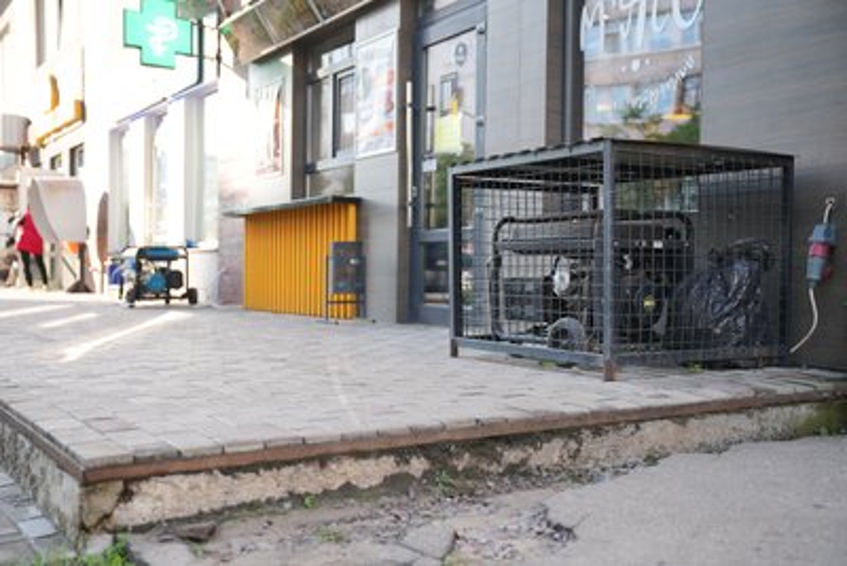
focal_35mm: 39
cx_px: 424
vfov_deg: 34.2
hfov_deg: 49.5
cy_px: 283
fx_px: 918
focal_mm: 39
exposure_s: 1/160
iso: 80
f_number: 2.8
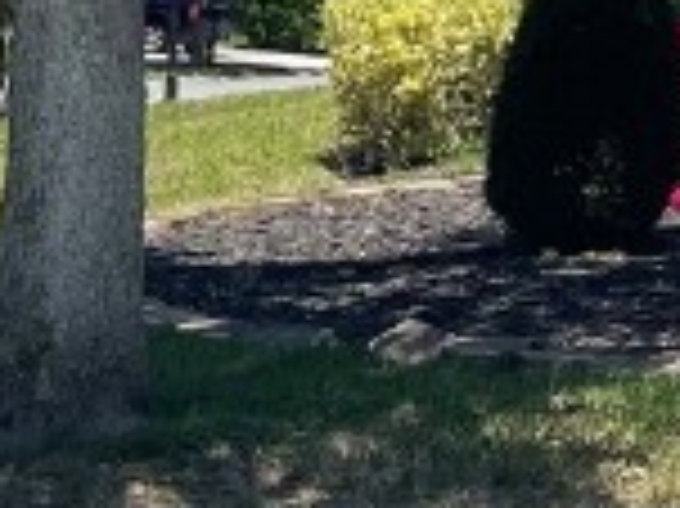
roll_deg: -1.1
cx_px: 1500
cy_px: -544
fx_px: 3455
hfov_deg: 10.1
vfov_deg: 8.0
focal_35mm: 176
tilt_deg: +6.5
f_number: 1.6
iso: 32
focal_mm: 4.2
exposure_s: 1/3205
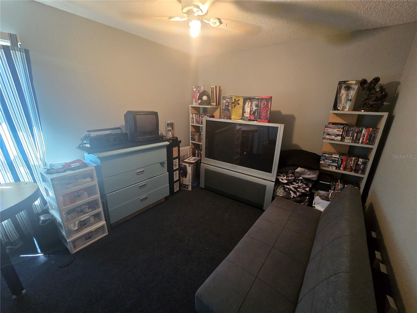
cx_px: 208
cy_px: 156
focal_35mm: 13
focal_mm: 2.2
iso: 640
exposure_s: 1/60
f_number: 2.2
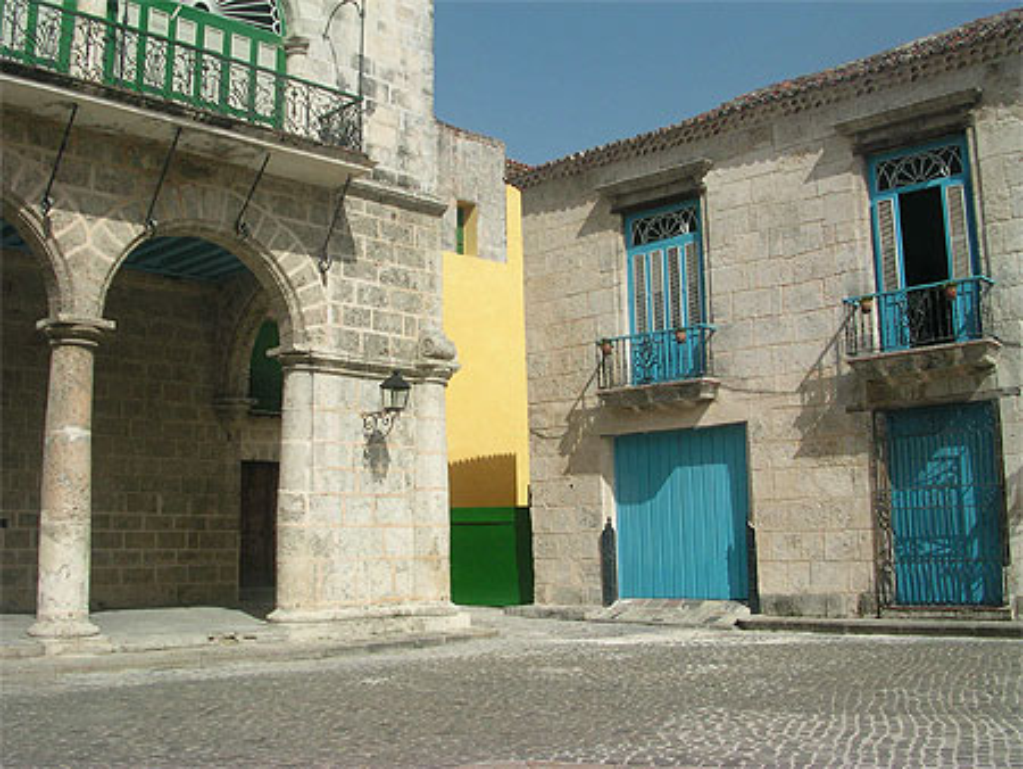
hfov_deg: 50.1
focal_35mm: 37
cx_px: 512
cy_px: 384
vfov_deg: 38.7
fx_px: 1094
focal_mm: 5.6
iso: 100
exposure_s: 1/694
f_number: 4.5
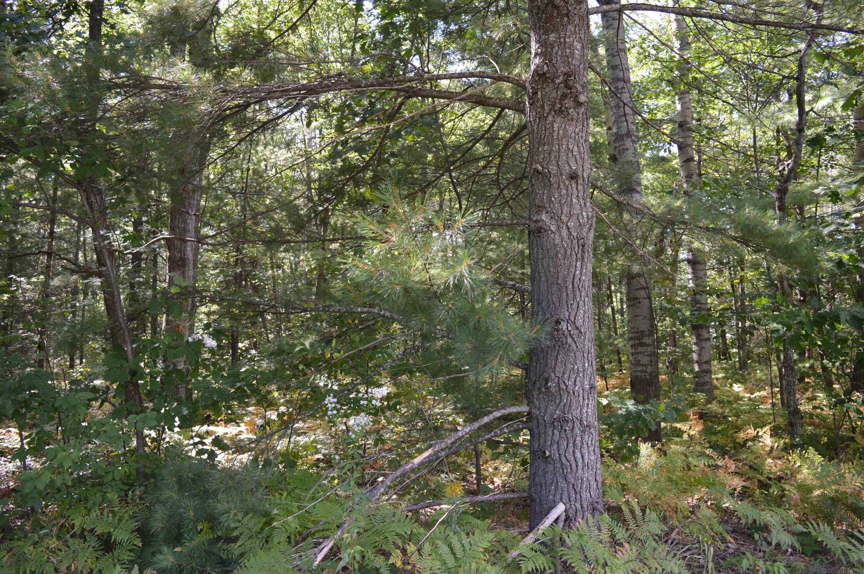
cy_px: 287
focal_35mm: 27
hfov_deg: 67.4
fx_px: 647
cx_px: 432
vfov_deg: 47.8
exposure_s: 1/125
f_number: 5.6
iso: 400
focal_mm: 18
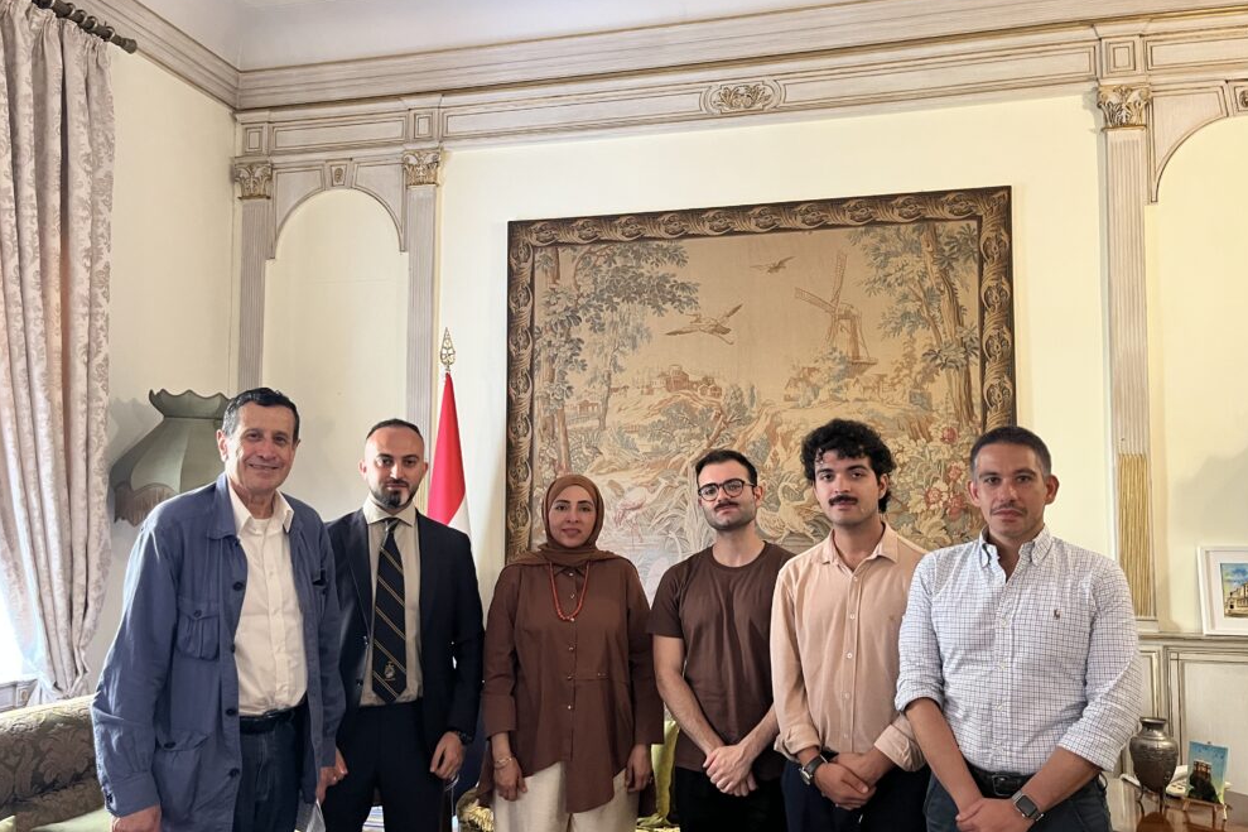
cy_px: 448
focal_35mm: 28
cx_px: 639
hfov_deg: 65.5
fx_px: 970
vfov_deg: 46.3
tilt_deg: +2.2
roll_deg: +0.1
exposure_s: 1/50
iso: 400
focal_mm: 5.1
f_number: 1.6
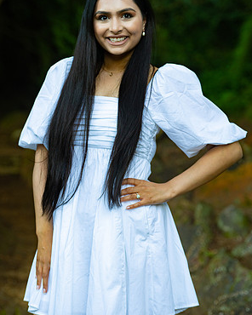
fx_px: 1063
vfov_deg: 16.9
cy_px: 146
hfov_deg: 13.5
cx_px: 126
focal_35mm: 114
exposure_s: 1/400
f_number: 2.8
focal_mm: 100
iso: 640
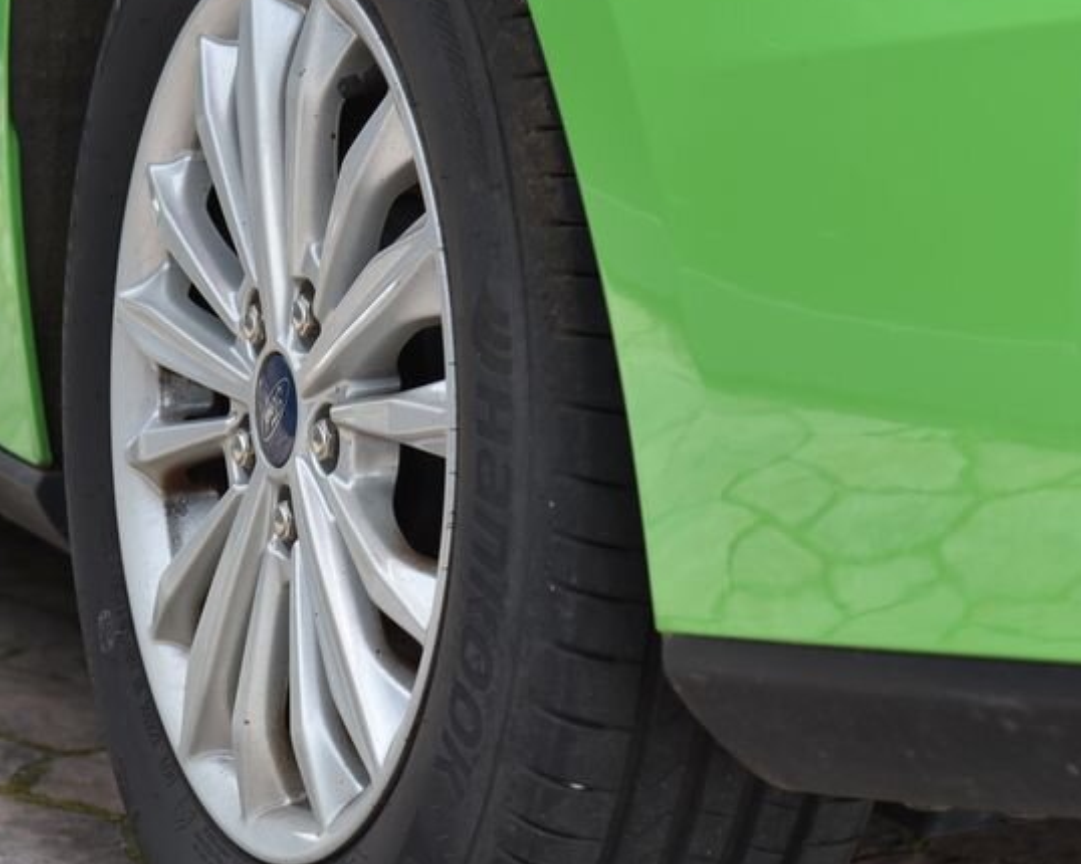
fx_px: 3774
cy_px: 432
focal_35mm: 118
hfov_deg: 16.2
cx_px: 287
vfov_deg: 13.1
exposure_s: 1/100
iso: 500
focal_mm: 66
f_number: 5
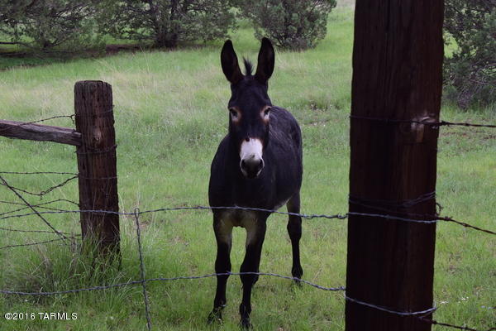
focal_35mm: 82
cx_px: 248
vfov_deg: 16.6
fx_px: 1137
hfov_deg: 24.6
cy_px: 166
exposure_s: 1/125
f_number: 9
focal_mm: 55
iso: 400
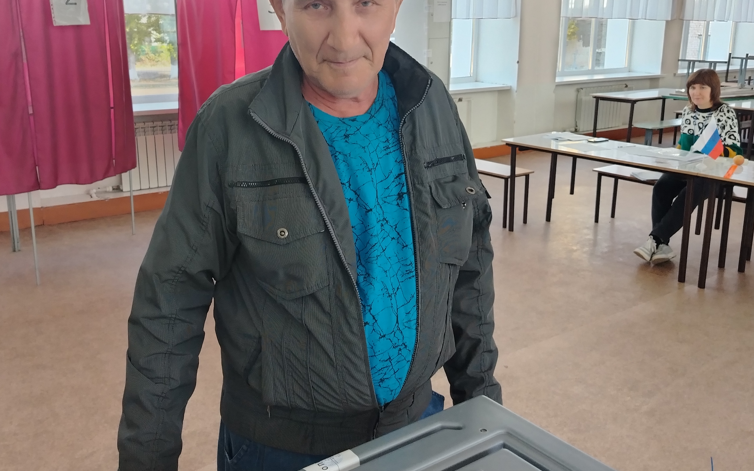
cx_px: 358
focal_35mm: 36
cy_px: 204
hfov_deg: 54.0
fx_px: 740
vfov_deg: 35.3
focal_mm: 5.25
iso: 575
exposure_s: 1/100
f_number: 1.75
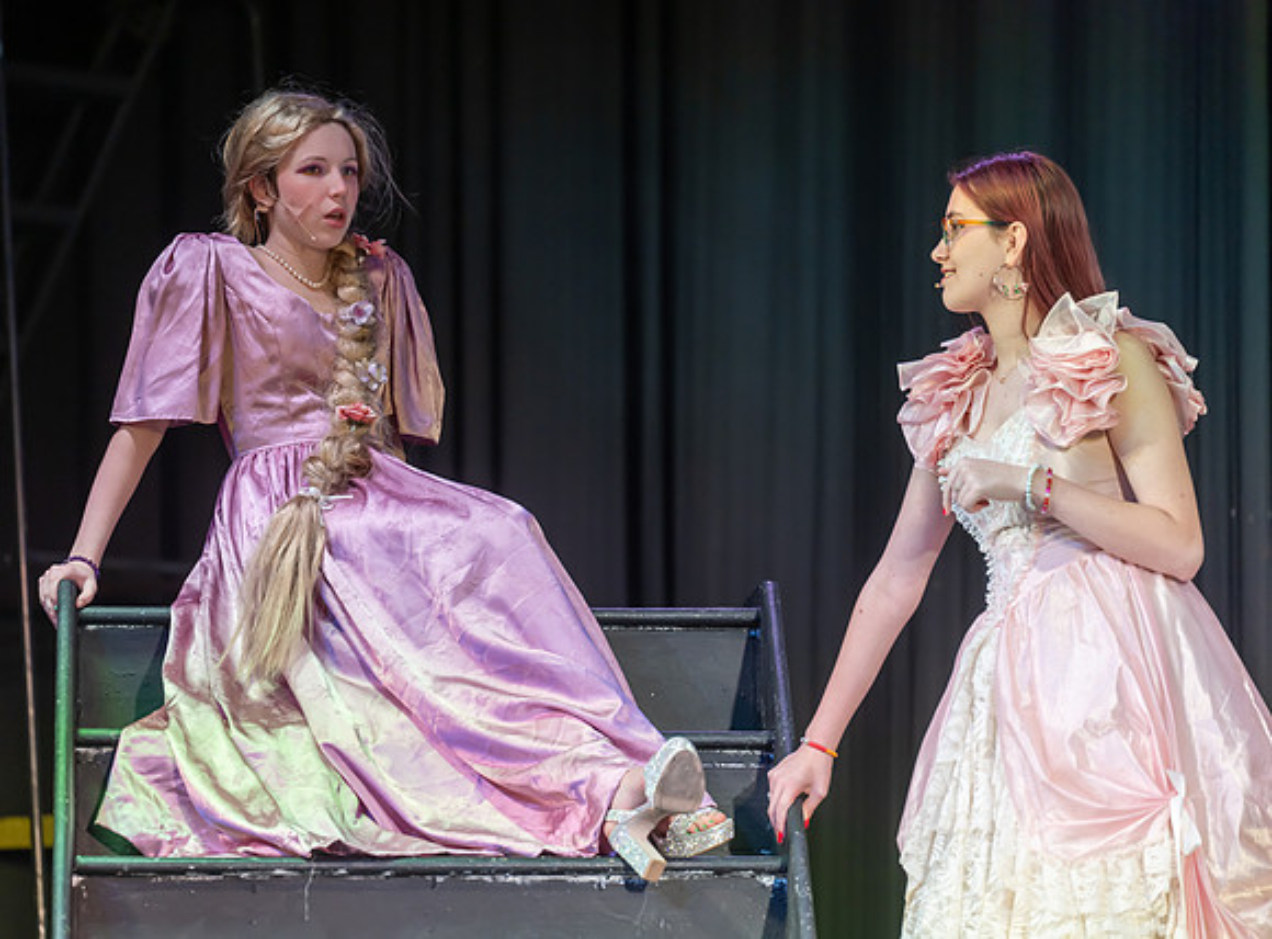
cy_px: 467
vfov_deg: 6.6
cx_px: 552
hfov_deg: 8.9
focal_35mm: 223
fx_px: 8150
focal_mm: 200
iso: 1000
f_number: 2.8
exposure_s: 1/400
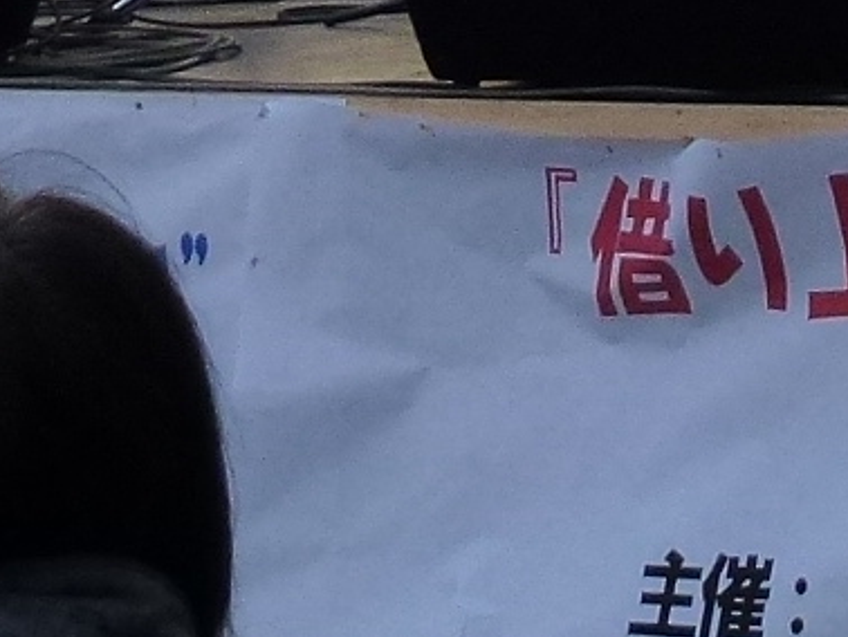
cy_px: -1088
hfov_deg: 5.6
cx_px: 933
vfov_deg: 4.1
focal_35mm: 352
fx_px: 8629
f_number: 4.3
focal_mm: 9.4
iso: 160
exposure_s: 1/200
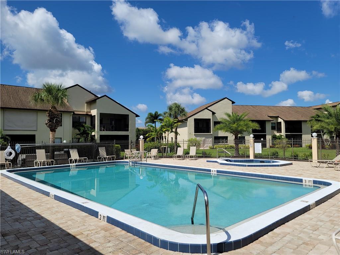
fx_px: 246
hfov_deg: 69.4
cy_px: 128
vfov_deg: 54.9
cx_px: 170
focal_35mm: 25
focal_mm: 7
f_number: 1.8
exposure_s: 1/1899
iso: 20
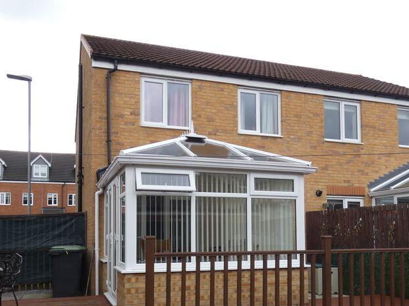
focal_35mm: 33
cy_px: 213
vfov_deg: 42.1
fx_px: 390
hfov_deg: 55.4
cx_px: 194
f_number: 2.8
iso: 80
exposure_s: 1/320
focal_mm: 3.6
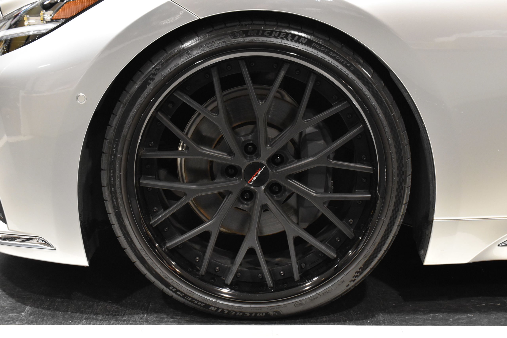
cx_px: 254
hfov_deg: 38.9
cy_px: 169
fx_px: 718
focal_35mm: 51
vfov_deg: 26.5
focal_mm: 34
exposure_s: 1/50
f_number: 8
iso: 2500
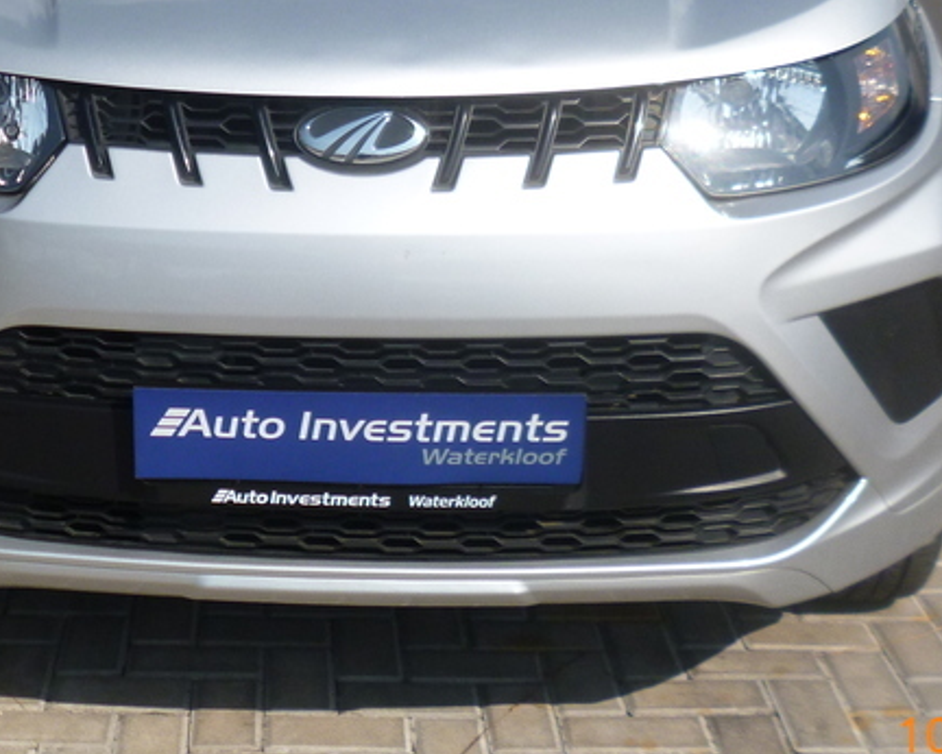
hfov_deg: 25.4
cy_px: 65
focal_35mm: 74
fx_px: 2064
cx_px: 216
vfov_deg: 20.3
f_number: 10
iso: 100
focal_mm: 5.7
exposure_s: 1/160
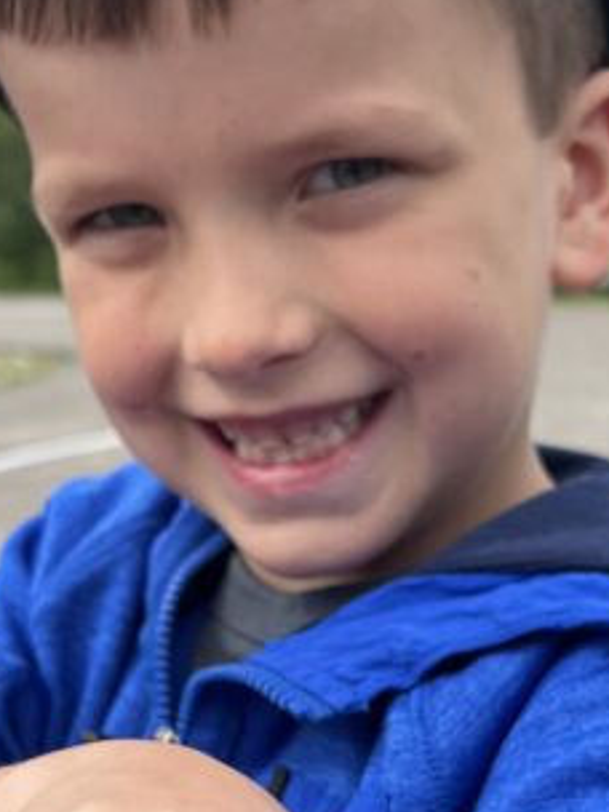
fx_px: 1806
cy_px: 590
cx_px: 311
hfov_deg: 19.1
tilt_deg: -14.7
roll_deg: +1.4
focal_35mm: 77
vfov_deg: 25.1
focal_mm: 5.7
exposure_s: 1/1395
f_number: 1.5
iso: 50
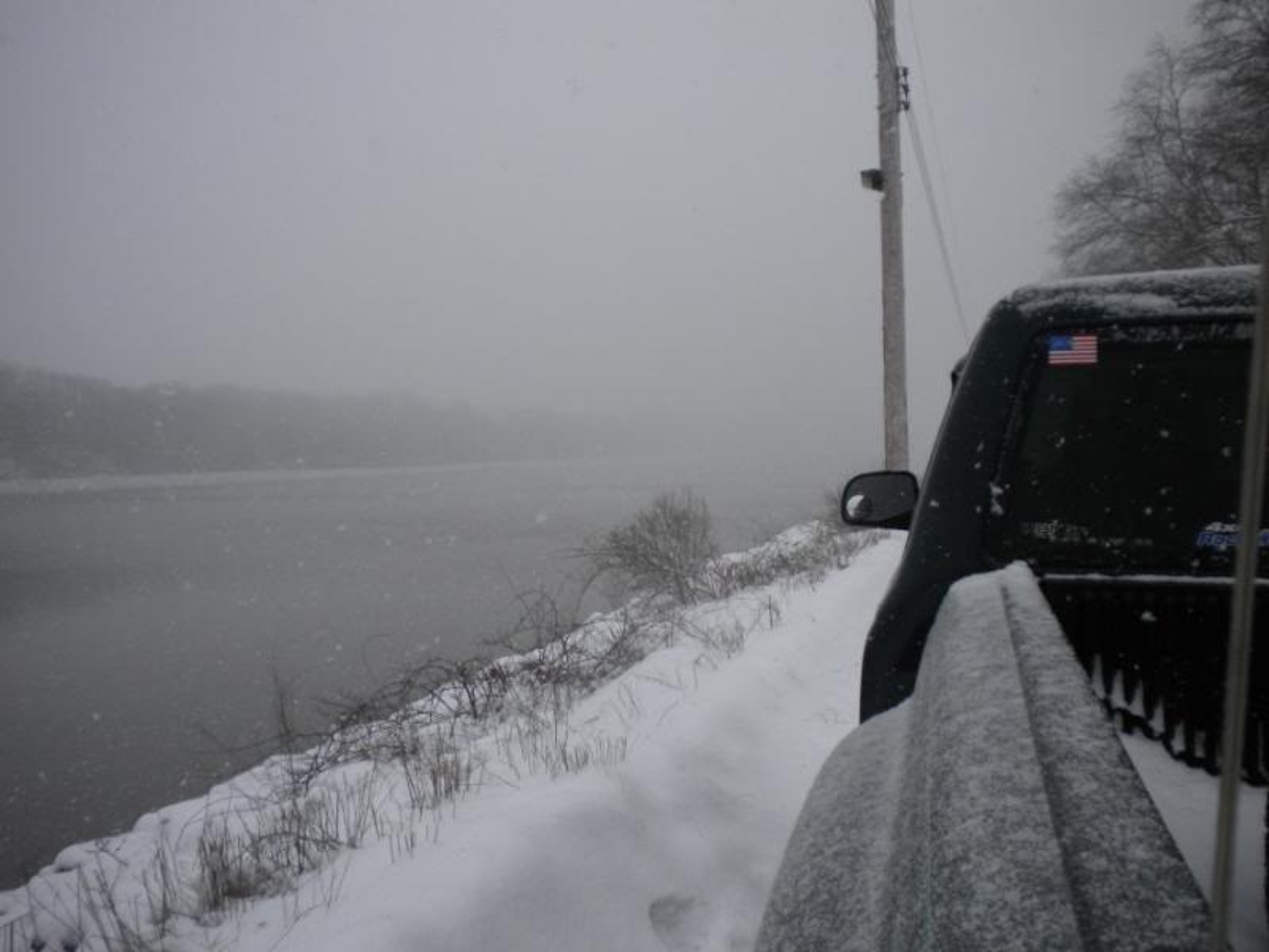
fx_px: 1283
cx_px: 634
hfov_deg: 52.6
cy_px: 476
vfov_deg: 40.7
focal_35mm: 35
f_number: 3.1
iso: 223
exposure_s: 1/490
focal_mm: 6.3
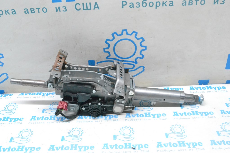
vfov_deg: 30.9
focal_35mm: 44
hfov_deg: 45.0
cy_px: 76
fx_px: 278
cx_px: 115
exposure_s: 1/125
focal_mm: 29
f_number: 10
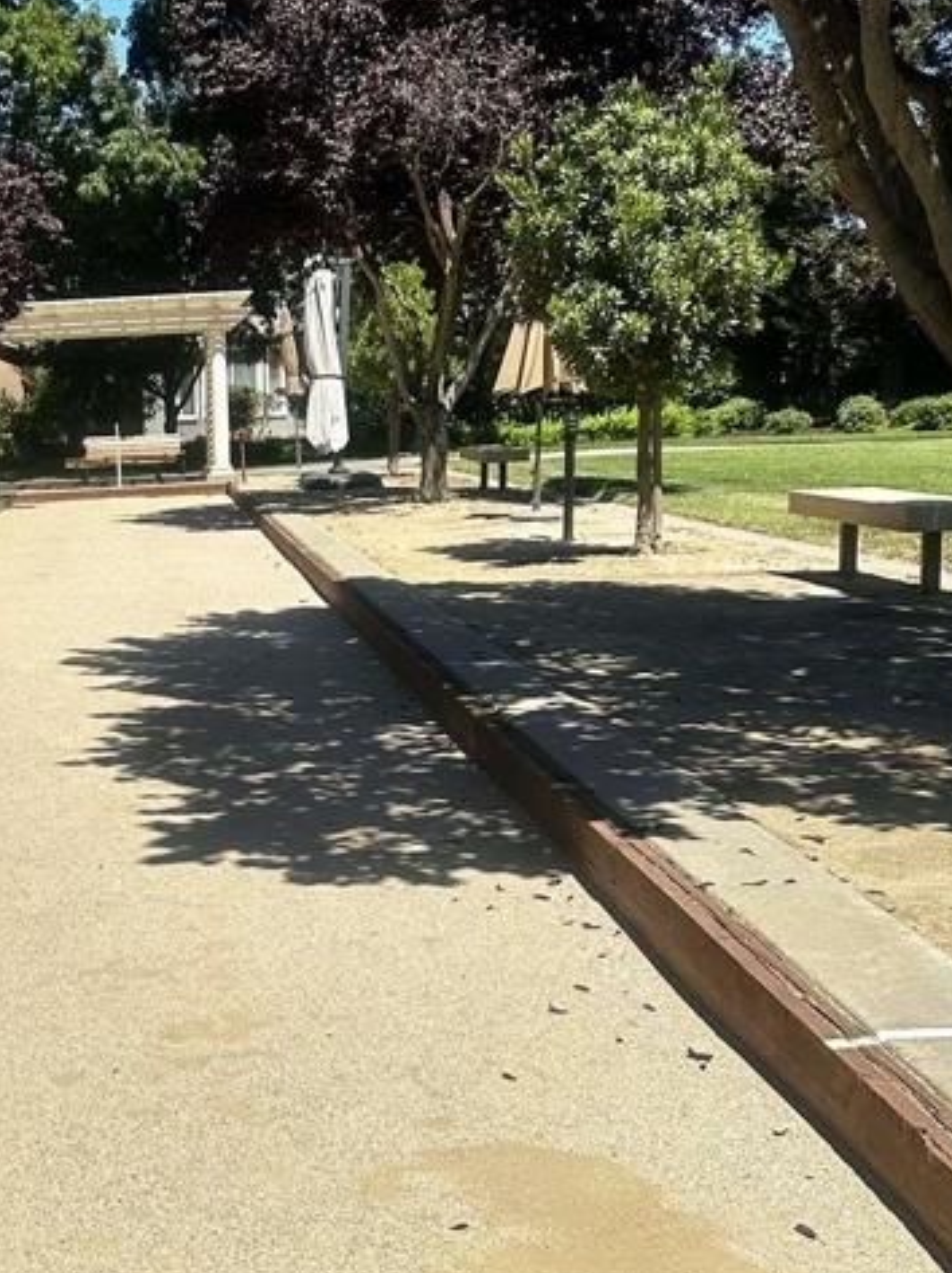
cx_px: 35
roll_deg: +1.0
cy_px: 689
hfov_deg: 26.7
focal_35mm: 52
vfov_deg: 36.8
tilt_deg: -8.1
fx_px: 1909
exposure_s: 1/5000
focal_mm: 6.86
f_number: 1.78
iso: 80
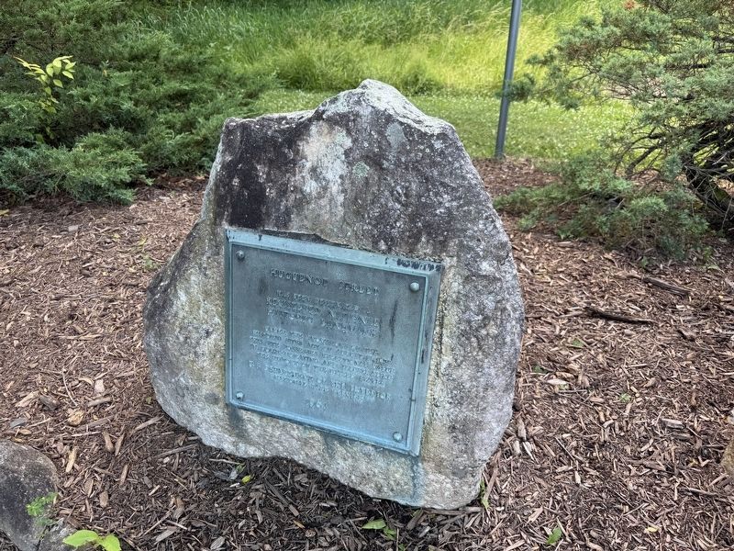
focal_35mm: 24
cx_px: 367
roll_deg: -2.2
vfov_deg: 56.8
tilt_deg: -32.2
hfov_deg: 71.6
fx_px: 509
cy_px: 276
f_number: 1.78
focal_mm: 6.76
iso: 64
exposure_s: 1/136
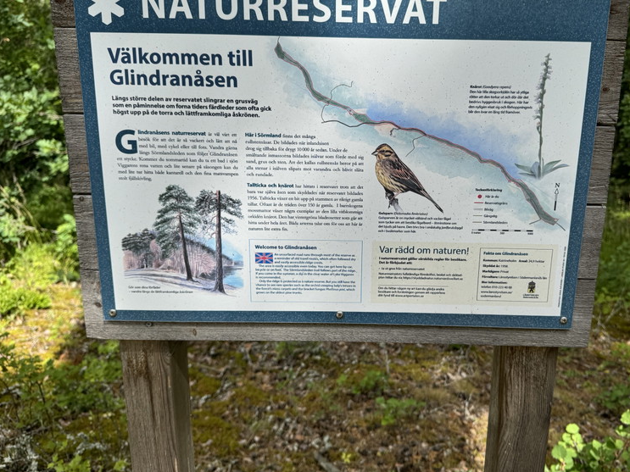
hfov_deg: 58.1
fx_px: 564
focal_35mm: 31
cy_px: 217
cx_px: 364
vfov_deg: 45.4
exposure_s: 1/2604
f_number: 1.78
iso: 80
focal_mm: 6.76
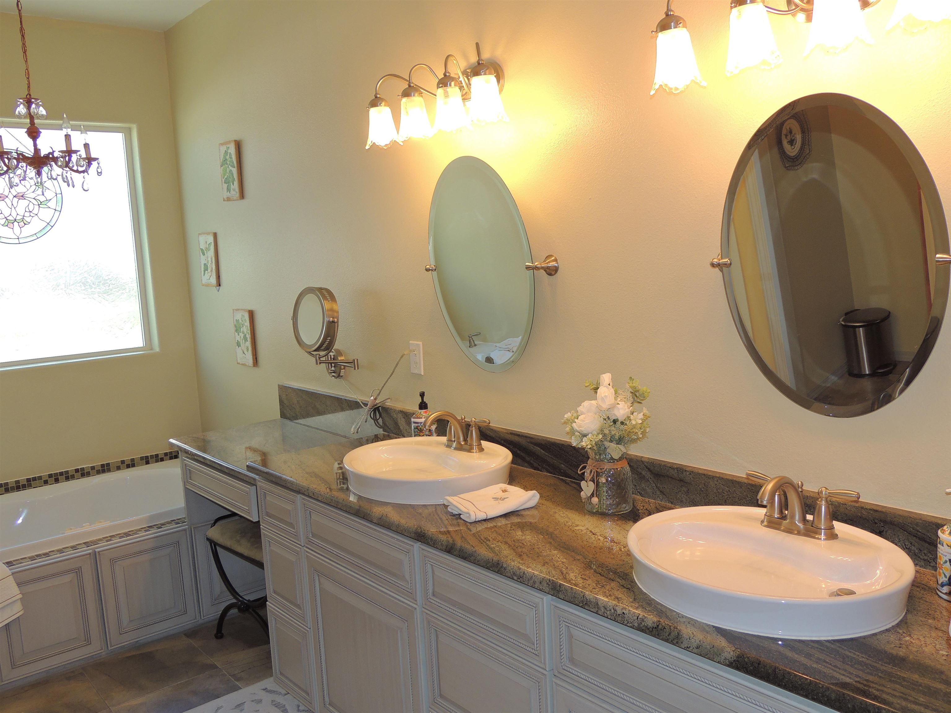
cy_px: 356
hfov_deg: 60.0
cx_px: 476
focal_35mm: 30
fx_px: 824
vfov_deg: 46.8
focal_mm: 5.3
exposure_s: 1/50
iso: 100
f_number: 3.1
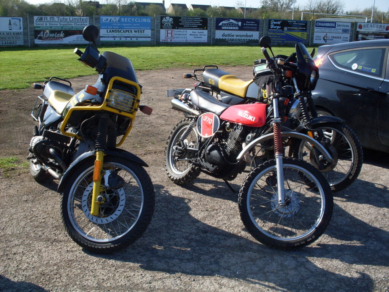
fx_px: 427
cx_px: 194
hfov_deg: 49.0
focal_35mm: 38
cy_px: 146
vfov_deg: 37.7
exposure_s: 1/180
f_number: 8.4
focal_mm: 6.3
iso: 80
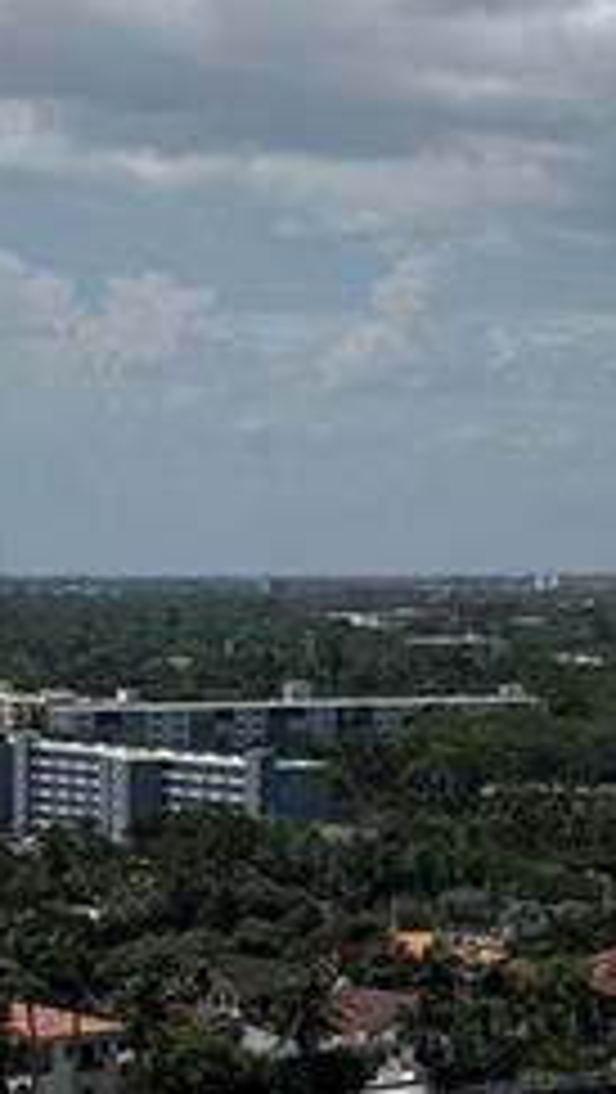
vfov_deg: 16.6
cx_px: 1070
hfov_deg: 9.0
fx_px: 3739
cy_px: 603
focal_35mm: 129
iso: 80
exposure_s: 1/10417
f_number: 1.78
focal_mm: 6.76
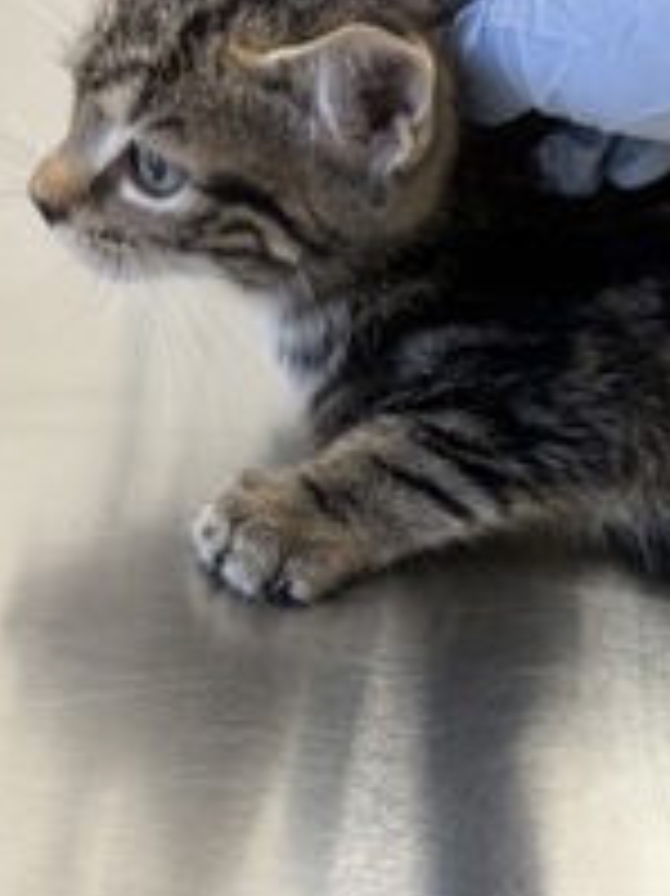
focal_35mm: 55
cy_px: 617
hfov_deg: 25.8
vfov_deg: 34.5
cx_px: 591
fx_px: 1421
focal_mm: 5.96
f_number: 1.6
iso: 125
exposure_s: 1/120
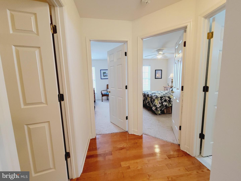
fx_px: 91
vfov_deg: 89.9
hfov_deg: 106.2
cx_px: 120
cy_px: 90
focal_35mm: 13
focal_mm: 2.2
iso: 320
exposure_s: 1/48
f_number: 2.2
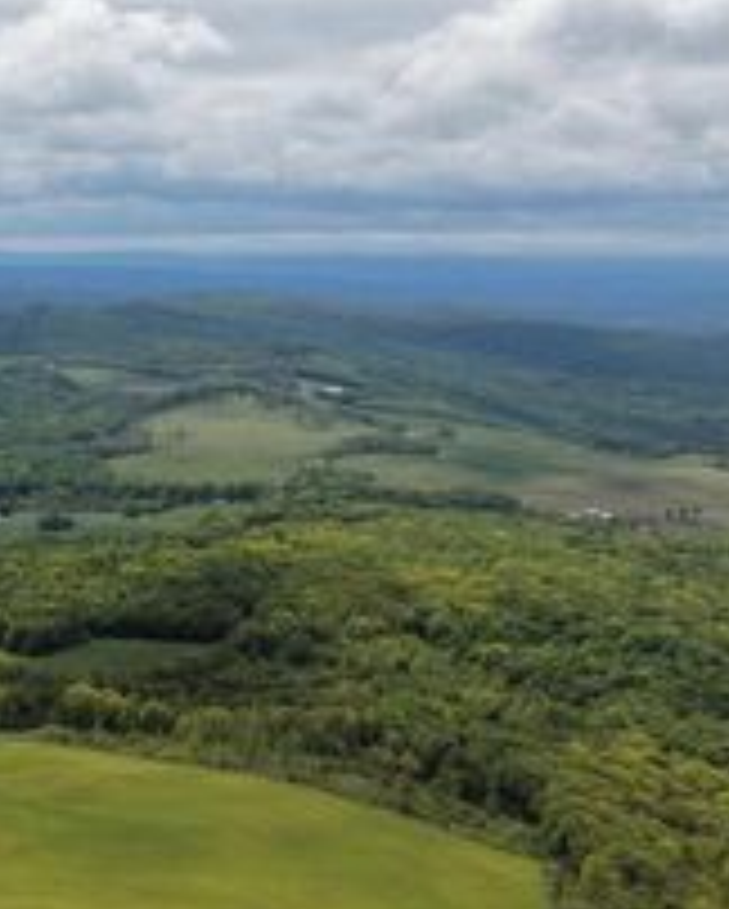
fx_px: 1562
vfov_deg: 31.4
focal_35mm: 58
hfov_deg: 22.9
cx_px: -261
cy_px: 763
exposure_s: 1/8000
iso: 260
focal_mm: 8.67
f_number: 1.8
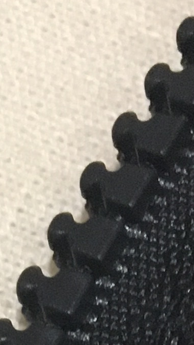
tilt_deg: -69.8
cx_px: 179
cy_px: 922
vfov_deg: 9.7
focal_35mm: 188
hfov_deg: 6.4
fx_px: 1721
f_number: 2.2
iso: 200
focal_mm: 4.15
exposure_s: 1/25
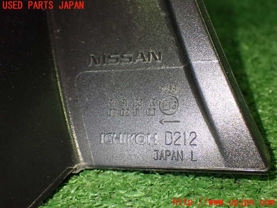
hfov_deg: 38.2
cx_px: 138
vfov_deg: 29.1
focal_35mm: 50
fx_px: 400
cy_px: 104
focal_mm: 9.01
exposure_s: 1/50
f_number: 3.2
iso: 800
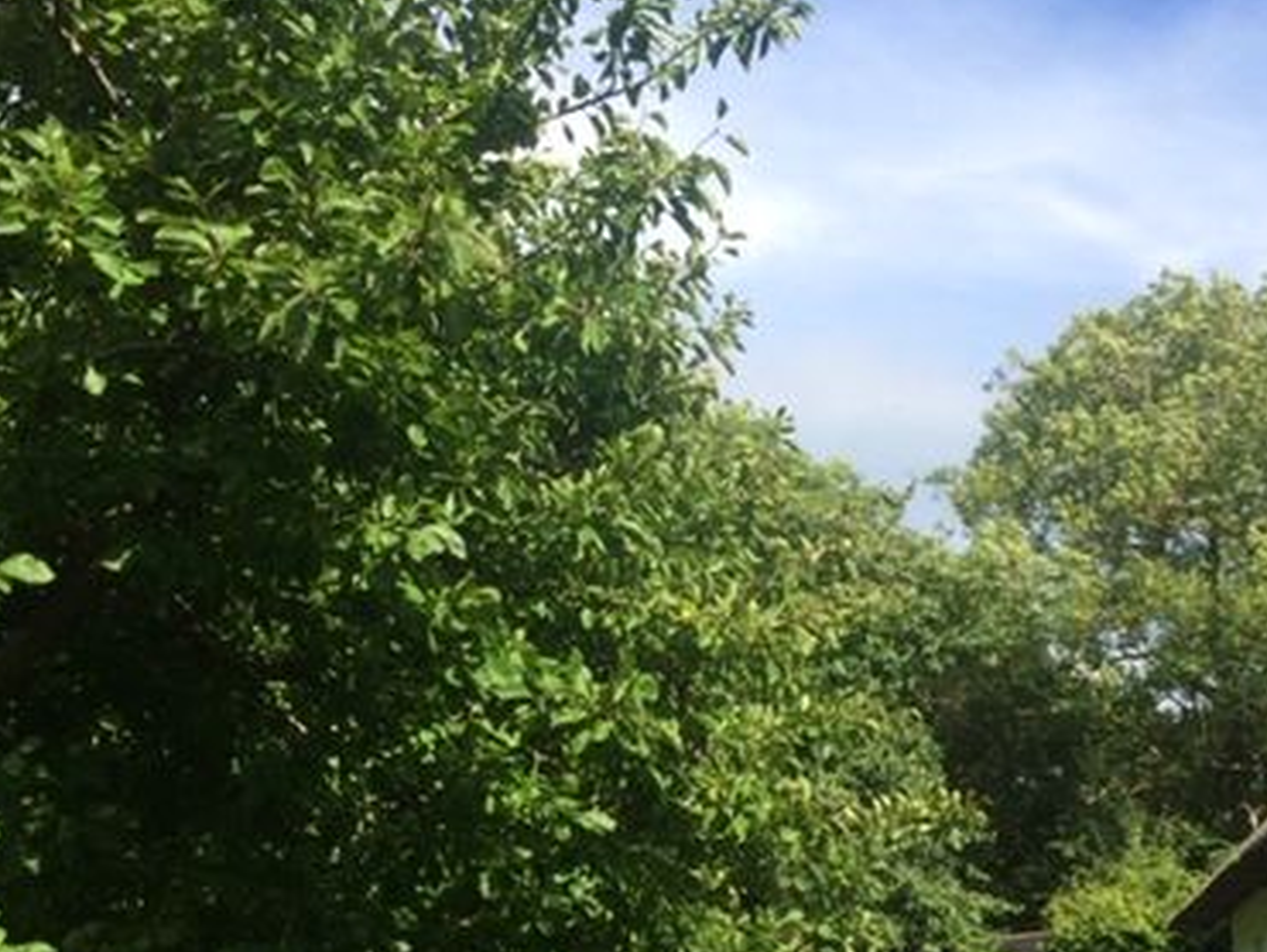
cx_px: 678
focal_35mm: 47
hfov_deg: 40.4
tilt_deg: +9.0
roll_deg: -1.4
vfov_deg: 30.3
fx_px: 1721
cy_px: 726
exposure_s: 1/1140
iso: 32
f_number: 2.2
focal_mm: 4.15
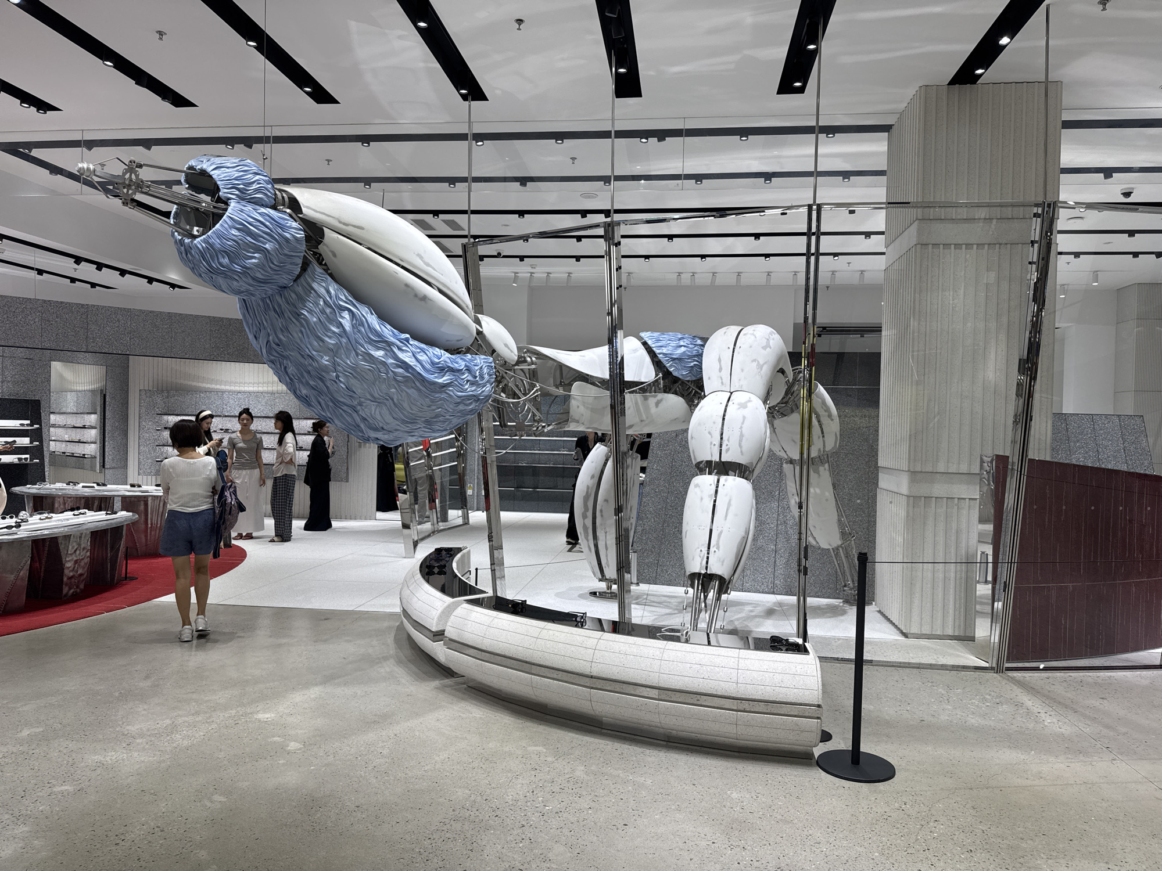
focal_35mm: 24
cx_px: 581
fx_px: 806
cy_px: 436
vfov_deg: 56.8
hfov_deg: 71.6
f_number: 1.78
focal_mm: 6.76
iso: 80
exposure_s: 1/402
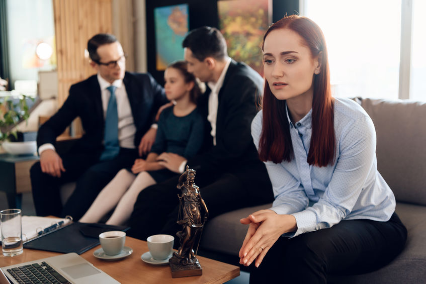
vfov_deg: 29.9
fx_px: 533
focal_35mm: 45
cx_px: 213
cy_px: 142
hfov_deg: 43.6
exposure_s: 1/100
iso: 320
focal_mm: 45
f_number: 3.2
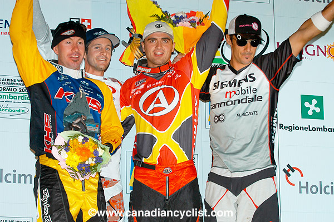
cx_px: 167
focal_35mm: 123
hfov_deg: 16.7
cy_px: 111
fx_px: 1140
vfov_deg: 11.1
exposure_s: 1/180
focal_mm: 82
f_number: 3.5
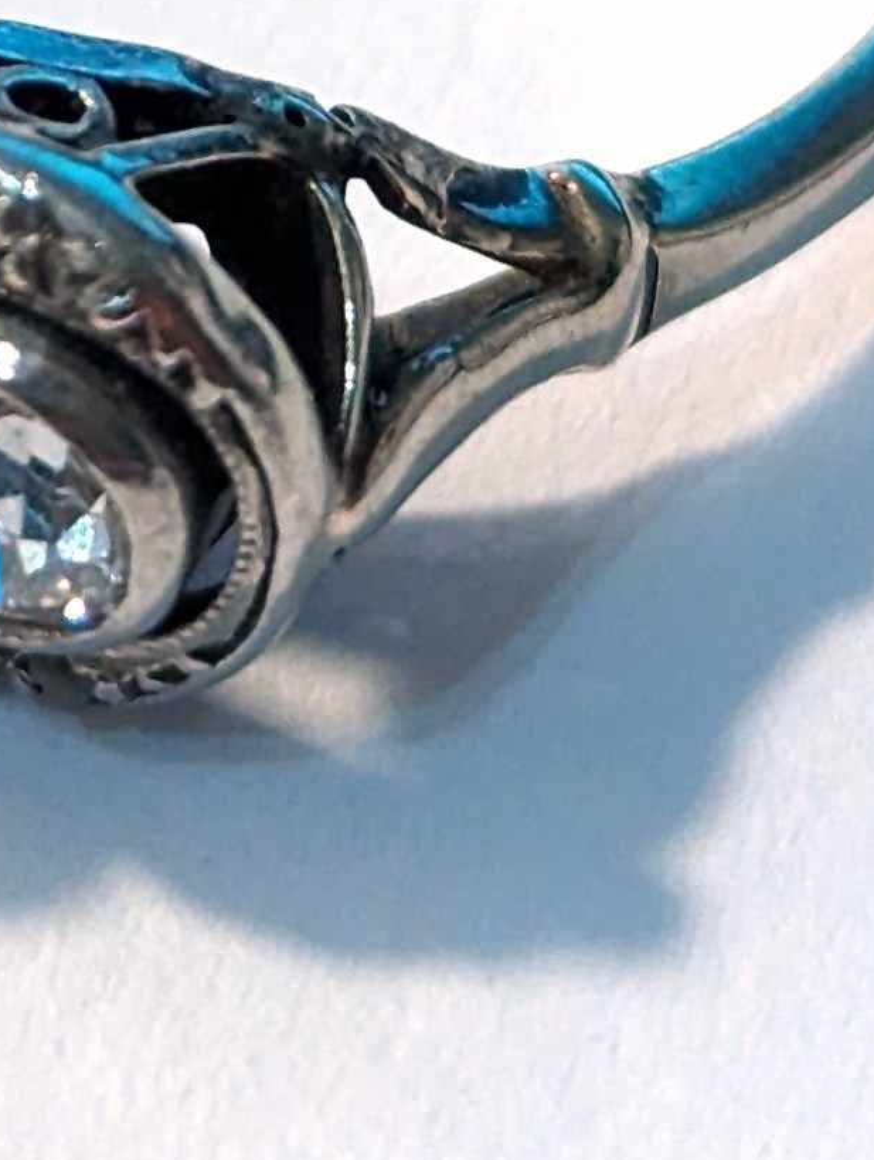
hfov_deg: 6.2
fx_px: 8023
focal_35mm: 239
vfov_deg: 8.2
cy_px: -293
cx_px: 72
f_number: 1.85
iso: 245
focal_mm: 6.81
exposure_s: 1/99.9
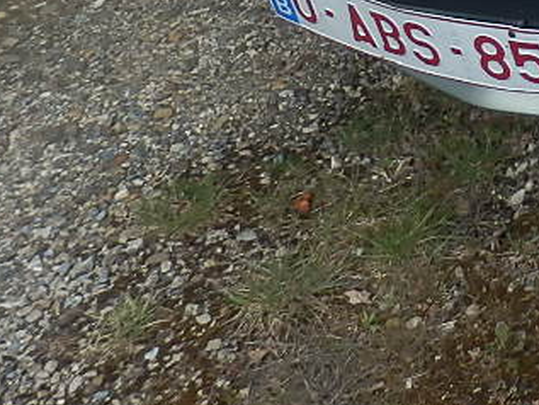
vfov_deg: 13.1
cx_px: 957
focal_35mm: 101
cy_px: -345
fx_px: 1573
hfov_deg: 16.4
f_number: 3
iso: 80
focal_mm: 4.5
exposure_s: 1/400
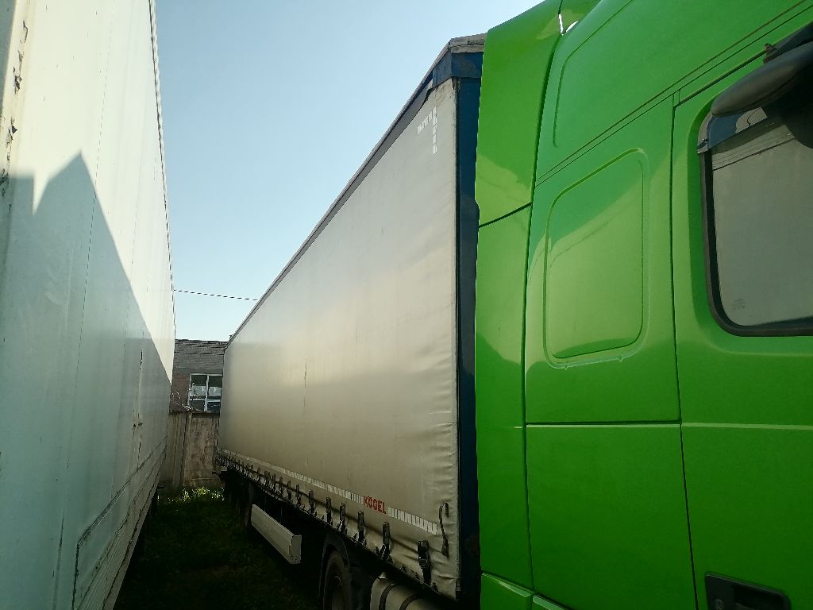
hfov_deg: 67.3
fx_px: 611
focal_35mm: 26
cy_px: 305
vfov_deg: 53.1
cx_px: 406
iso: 50
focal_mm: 4.25
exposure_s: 1/2469
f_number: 1.8
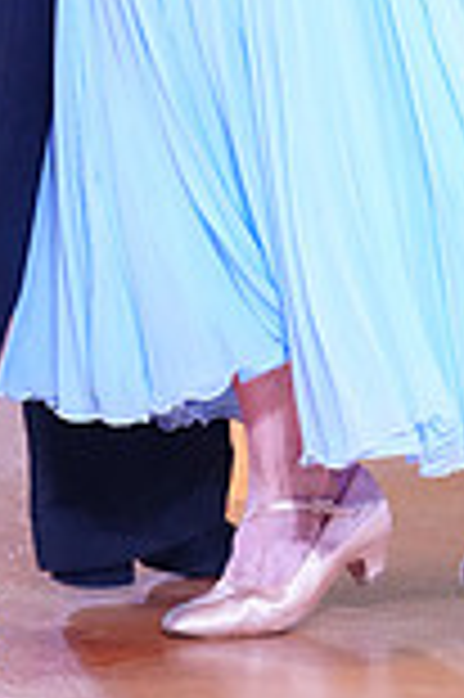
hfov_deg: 3.2
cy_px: -360
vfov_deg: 4.8
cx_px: 232
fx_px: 8351
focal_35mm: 431
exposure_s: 1/400
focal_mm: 115
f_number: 2.8
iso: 5000
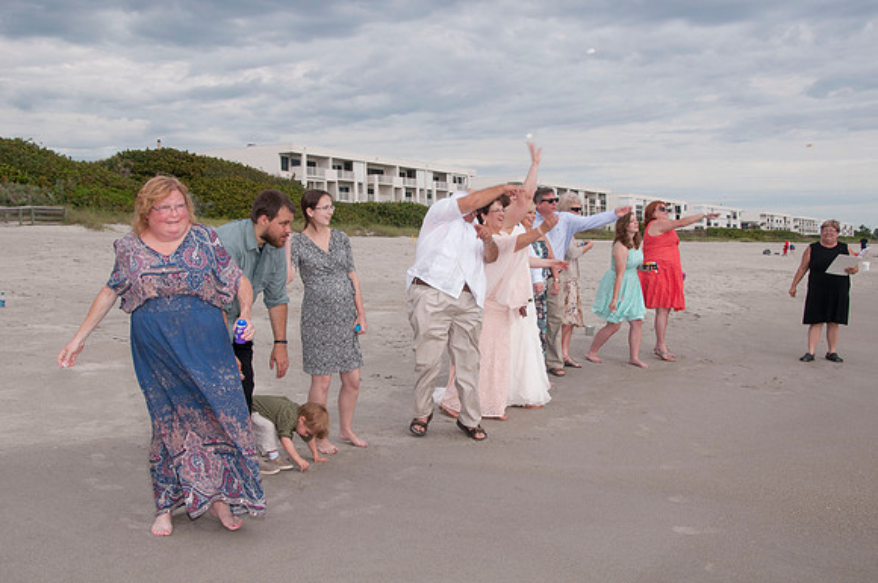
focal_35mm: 39
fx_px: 950
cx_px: 439
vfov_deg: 34.1
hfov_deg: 49.6
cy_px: 292
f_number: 9
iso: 100
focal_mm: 26
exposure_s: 1/250
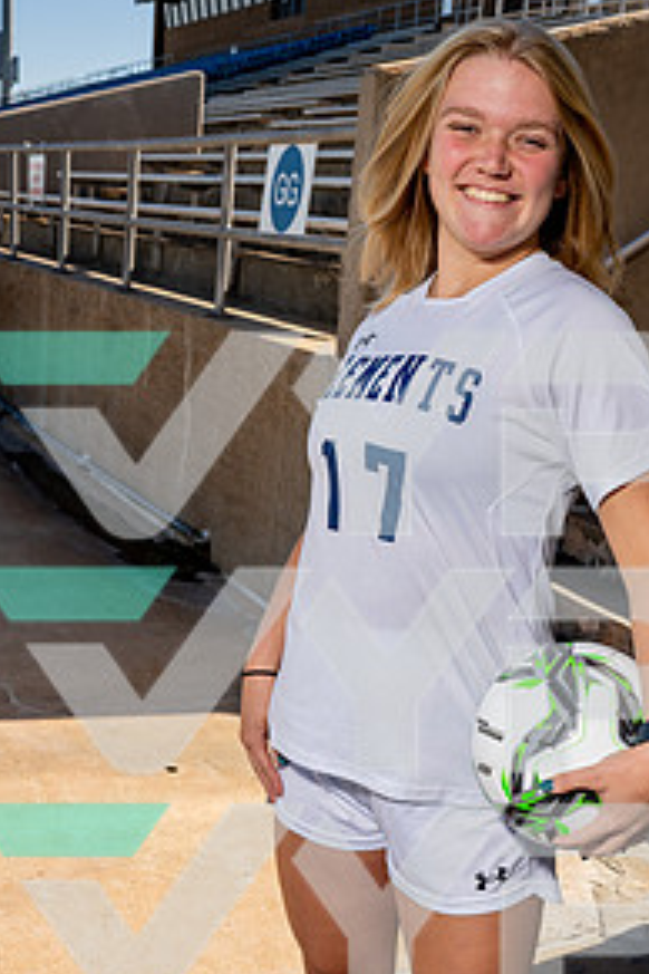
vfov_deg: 38.3
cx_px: 468
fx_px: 1379
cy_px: 673
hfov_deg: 26.2
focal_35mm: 51
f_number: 8
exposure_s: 1/250
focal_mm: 33
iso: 100
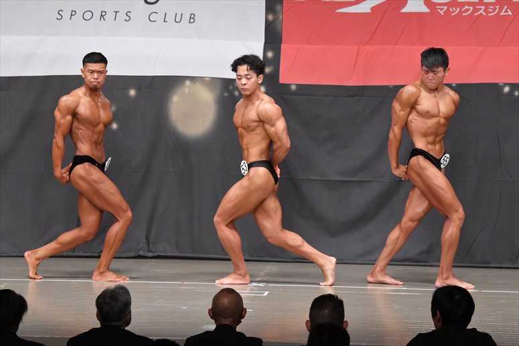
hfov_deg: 11.0
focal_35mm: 187
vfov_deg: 7.3
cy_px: 173
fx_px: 2695
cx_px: 260
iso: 6400
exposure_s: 1/400
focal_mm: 125
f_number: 5.6
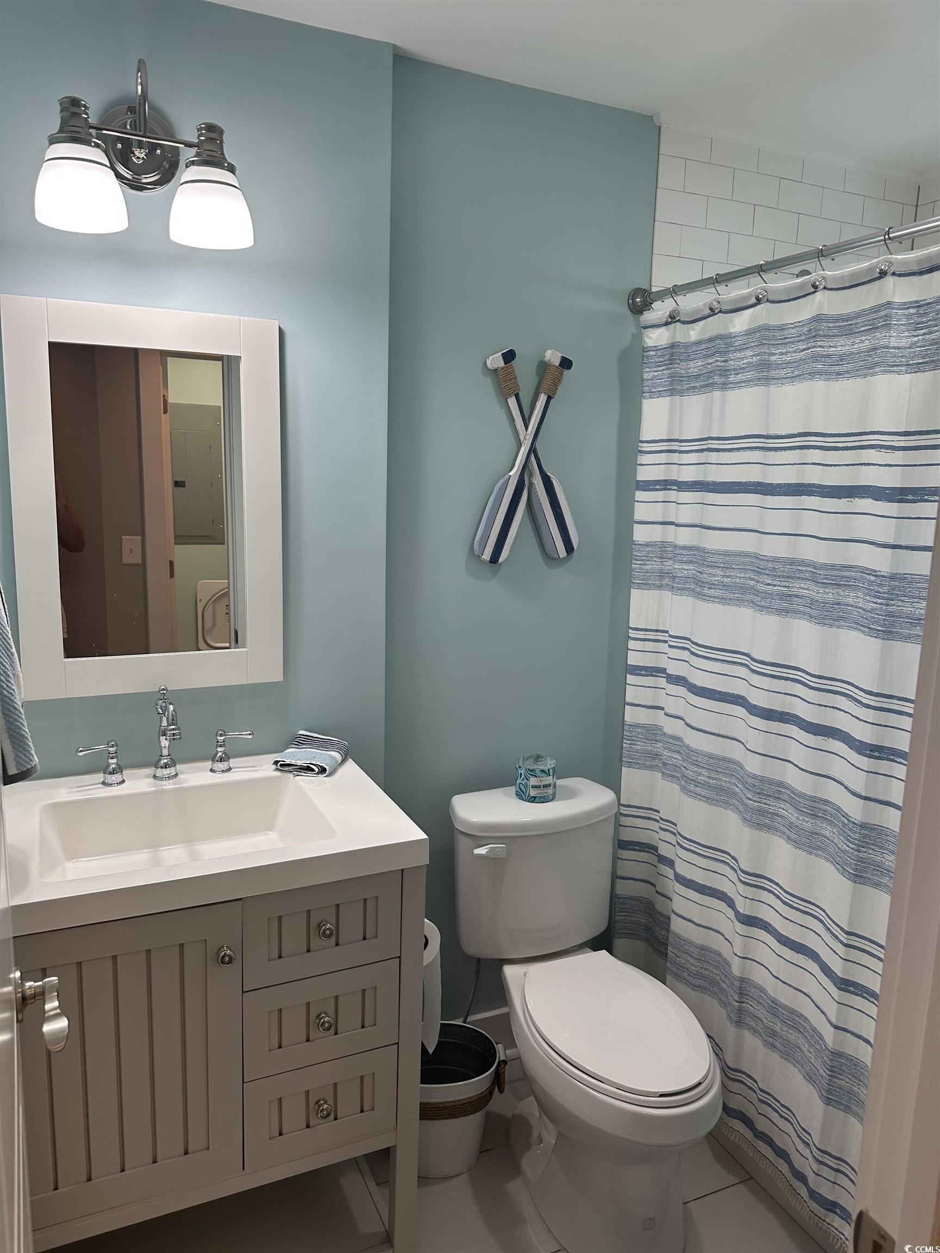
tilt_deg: -9.3
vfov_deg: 71.6
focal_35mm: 24
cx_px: 470
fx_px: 869
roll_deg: -1.4
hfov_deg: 56.8
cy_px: 626
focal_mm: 6.86
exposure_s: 1/133
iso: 100
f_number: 1.78
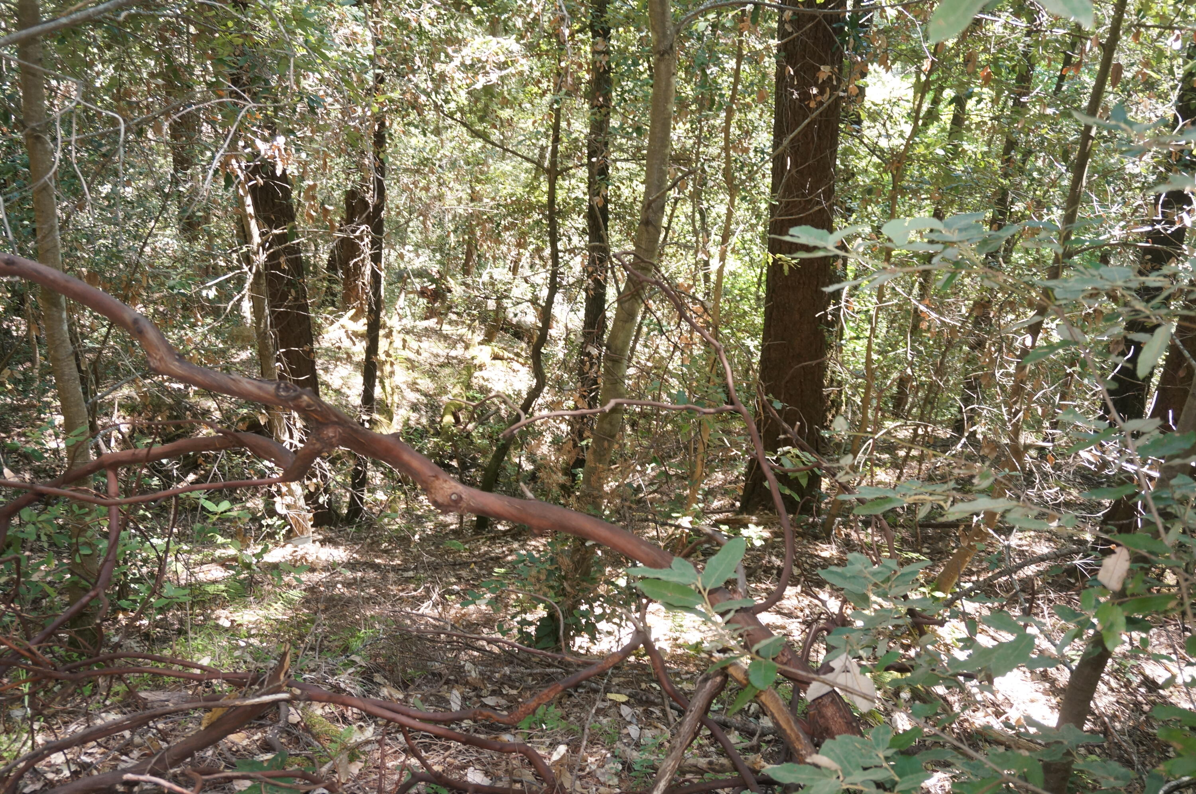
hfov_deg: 57.3
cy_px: 397
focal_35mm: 33
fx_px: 1095
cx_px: 598
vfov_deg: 39.9
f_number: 4
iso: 500
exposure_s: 1/60
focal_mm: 22
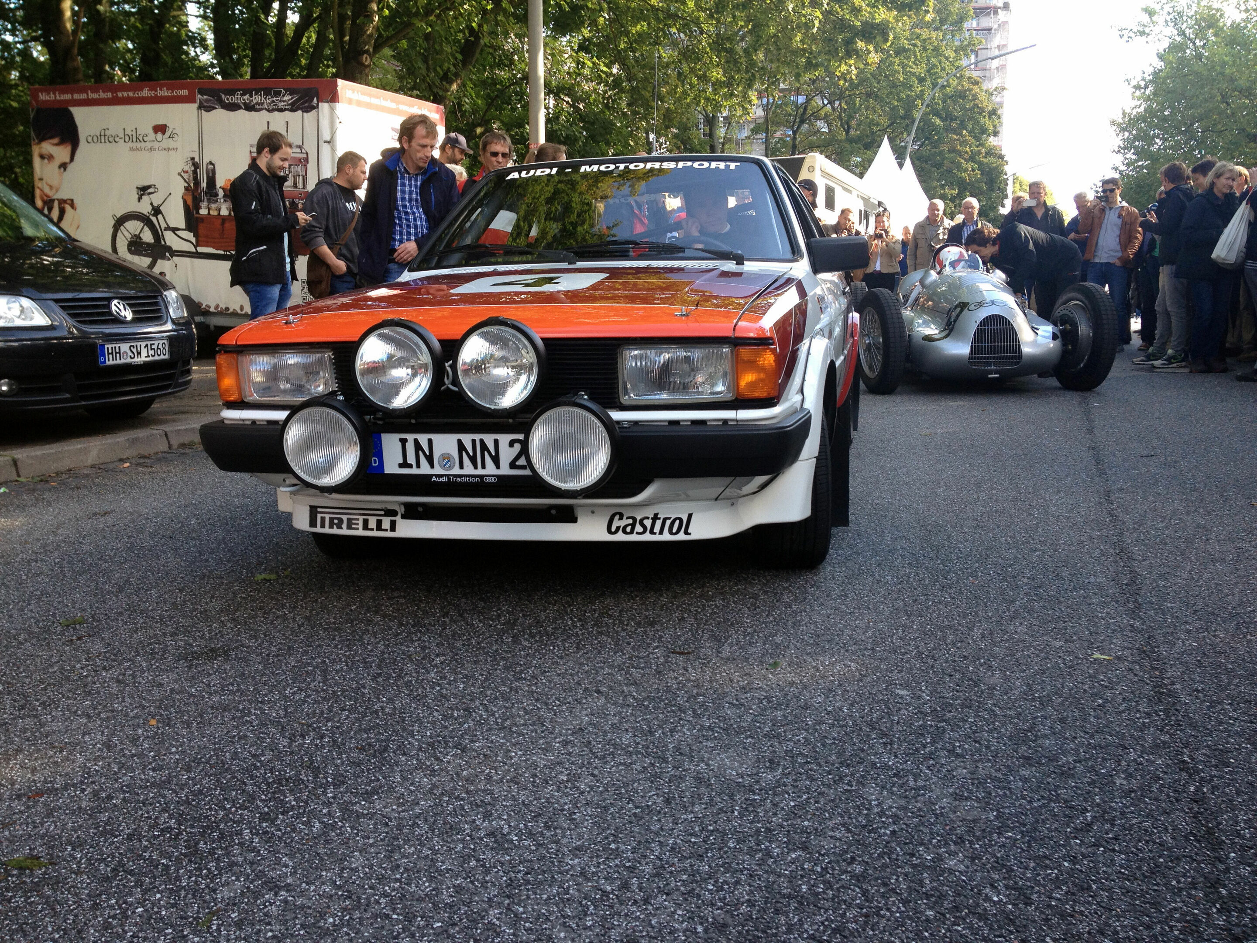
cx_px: 628
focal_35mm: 35
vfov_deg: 40.7
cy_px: 472
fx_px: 1271
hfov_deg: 52.6
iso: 50
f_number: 2.4
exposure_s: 1/142
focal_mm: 4.28
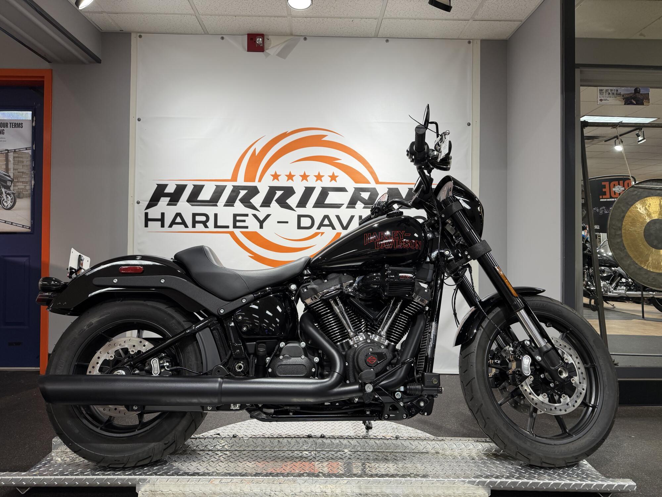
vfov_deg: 56.8
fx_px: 459
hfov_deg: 71.6
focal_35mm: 24
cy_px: 248
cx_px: 331
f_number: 1.78
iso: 125
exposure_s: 1/60
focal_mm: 6.76
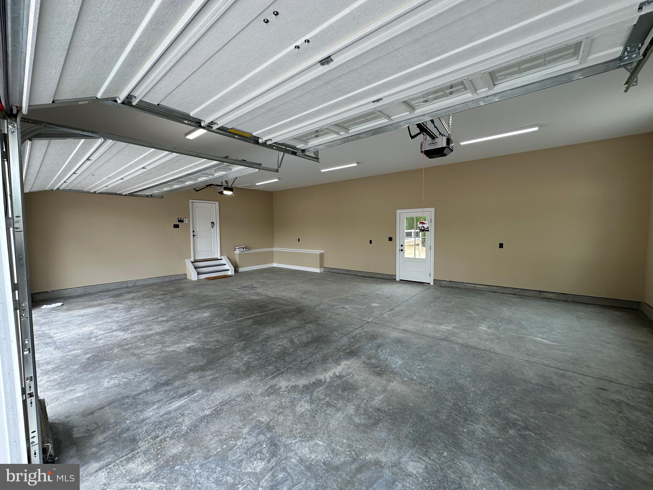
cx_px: 326
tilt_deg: -3.5
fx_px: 264
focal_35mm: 14
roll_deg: +0.0
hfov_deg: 102.1
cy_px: 245
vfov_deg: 85.7
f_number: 2.2
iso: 40
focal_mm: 2.22
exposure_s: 1/120
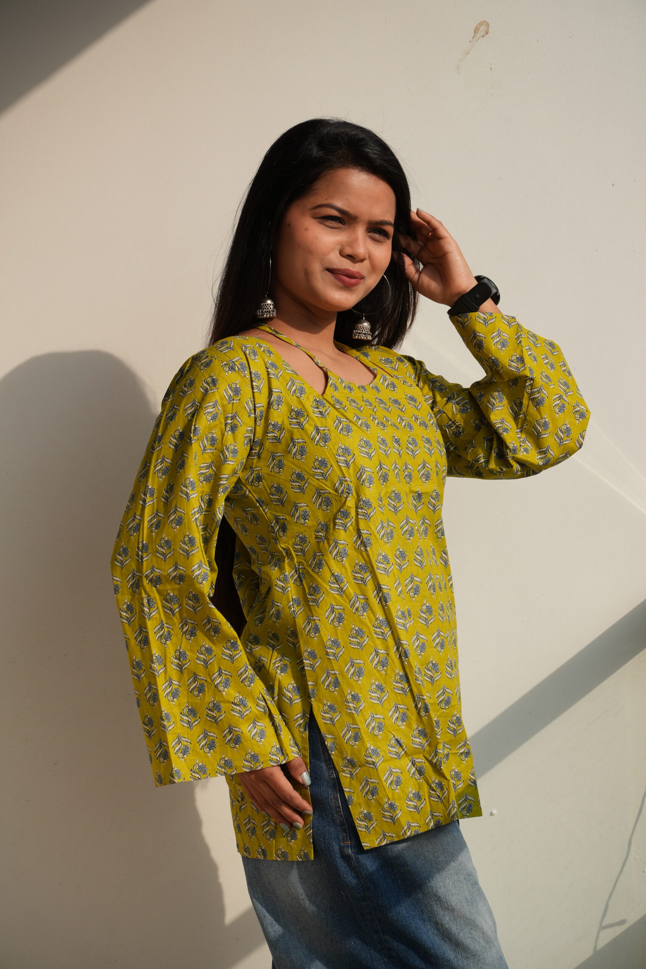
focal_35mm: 122
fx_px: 3270
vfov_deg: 16.9
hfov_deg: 11.3
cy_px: 484
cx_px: 323
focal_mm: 81
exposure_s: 1/1000
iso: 125
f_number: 5
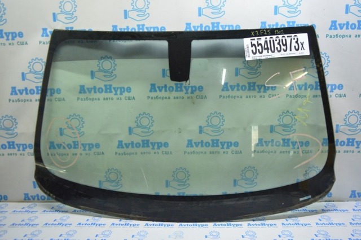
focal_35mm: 30
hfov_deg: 62.0
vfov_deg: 43.5
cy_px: 120
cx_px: 180
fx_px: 300
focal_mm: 20
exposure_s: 1/50
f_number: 3.5
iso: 400
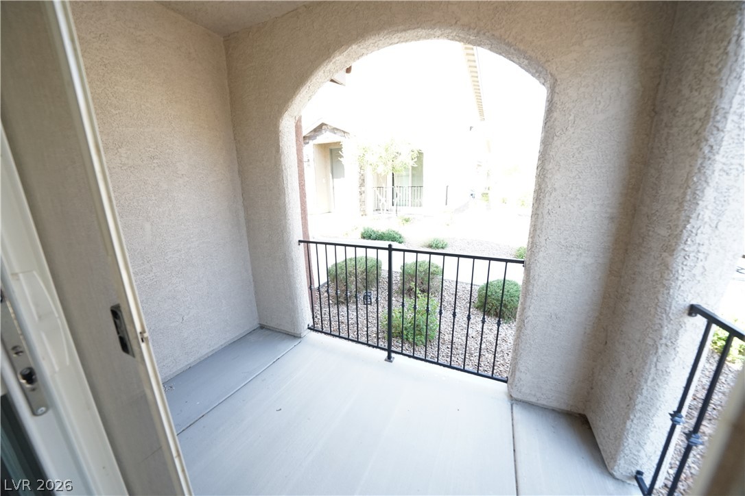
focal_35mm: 12
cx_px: 372
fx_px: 248
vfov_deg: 90.0
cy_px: 248
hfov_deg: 112.6
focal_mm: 12
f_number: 7.1
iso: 1600
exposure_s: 1/125
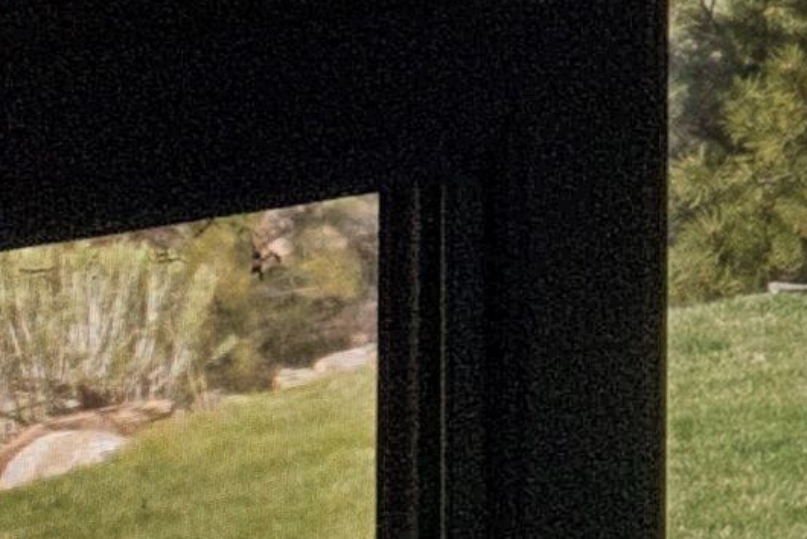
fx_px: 5562
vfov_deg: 5.3
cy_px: -1043
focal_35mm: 248
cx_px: 3214
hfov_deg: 6.6
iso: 400
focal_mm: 31
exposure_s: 1/320
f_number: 16
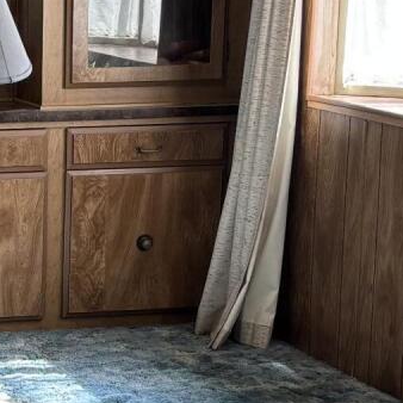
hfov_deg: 12.6
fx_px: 1791
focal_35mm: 136
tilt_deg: -11.8
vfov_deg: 12.8
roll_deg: -1.4
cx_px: -60
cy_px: 265
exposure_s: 1/121
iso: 80
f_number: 1.6
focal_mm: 5.96
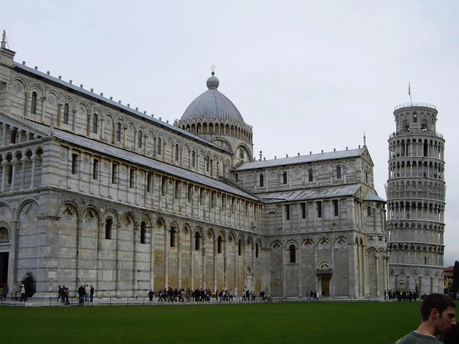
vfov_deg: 30.9
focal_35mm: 47
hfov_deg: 40.4
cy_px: 172
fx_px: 623
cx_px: 230
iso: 50
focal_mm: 7.6
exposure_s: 1/200
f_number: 4.8
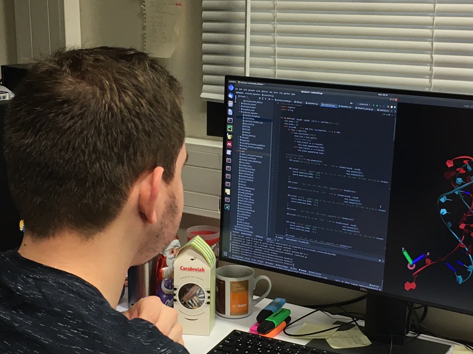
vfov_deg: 22.8
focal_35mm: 64
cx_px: 239
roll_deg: +0.4
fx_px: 874
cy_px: 229
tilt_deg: -16.0
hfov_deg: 30.3
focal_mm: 4.15
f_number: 2.2
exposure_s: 1/33
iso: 80
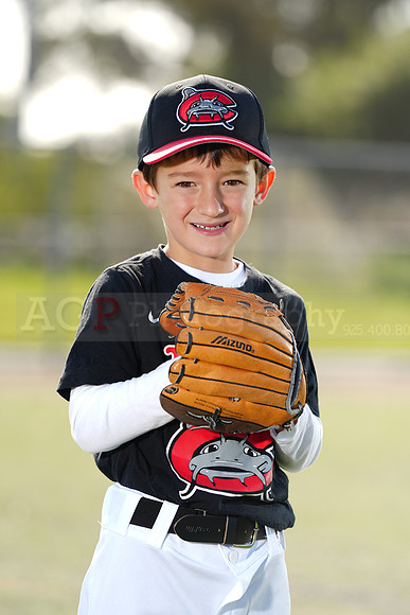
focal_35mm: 200
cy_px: 308
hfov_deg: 6.9
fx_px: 3414
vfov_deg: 10.3
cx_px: 205
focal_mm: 200
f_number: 4.5
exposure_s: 1/250
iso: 64
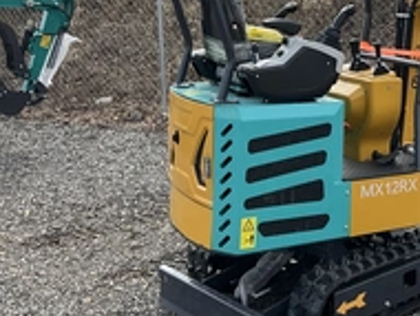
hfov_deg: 30.4
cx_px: 369
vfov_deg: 23.8
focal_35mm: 61
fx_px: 741
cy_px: 69
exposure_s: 1/1144
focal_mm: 3
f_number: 1.8
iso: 25
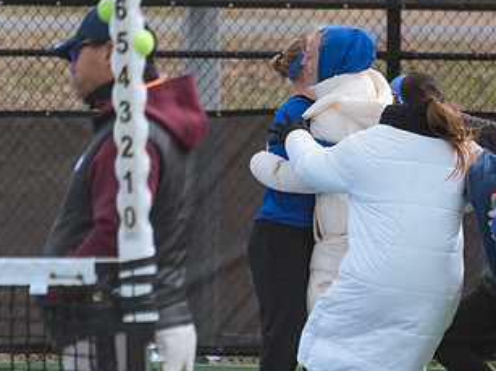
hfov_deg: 3.4
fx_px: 8264
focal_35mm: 577
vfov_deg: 2.6
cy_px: 139
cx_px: 368
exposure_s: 1/2000
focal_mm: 300
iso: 640
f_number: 5.6
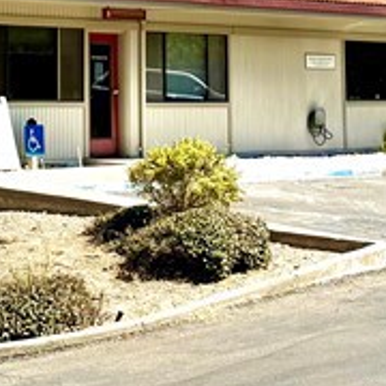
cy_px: -107
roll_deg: -1.1
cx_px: -152
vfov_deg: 13.9
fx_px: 1527
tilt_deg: +5.7
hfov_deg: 13.7
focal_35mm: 121
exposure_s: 1/4405
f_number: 1.78
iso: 80
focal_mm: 6.76
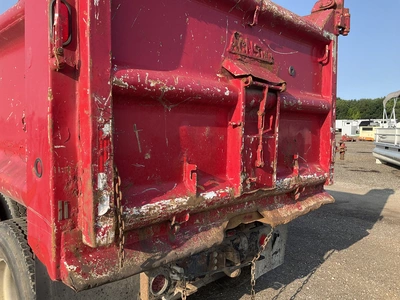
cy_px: 150
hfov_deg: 61.7
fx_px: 335
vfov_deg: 48.2
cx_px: 200
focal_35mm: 29
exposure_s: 1/491
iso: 25
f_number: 1.8
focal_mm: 3
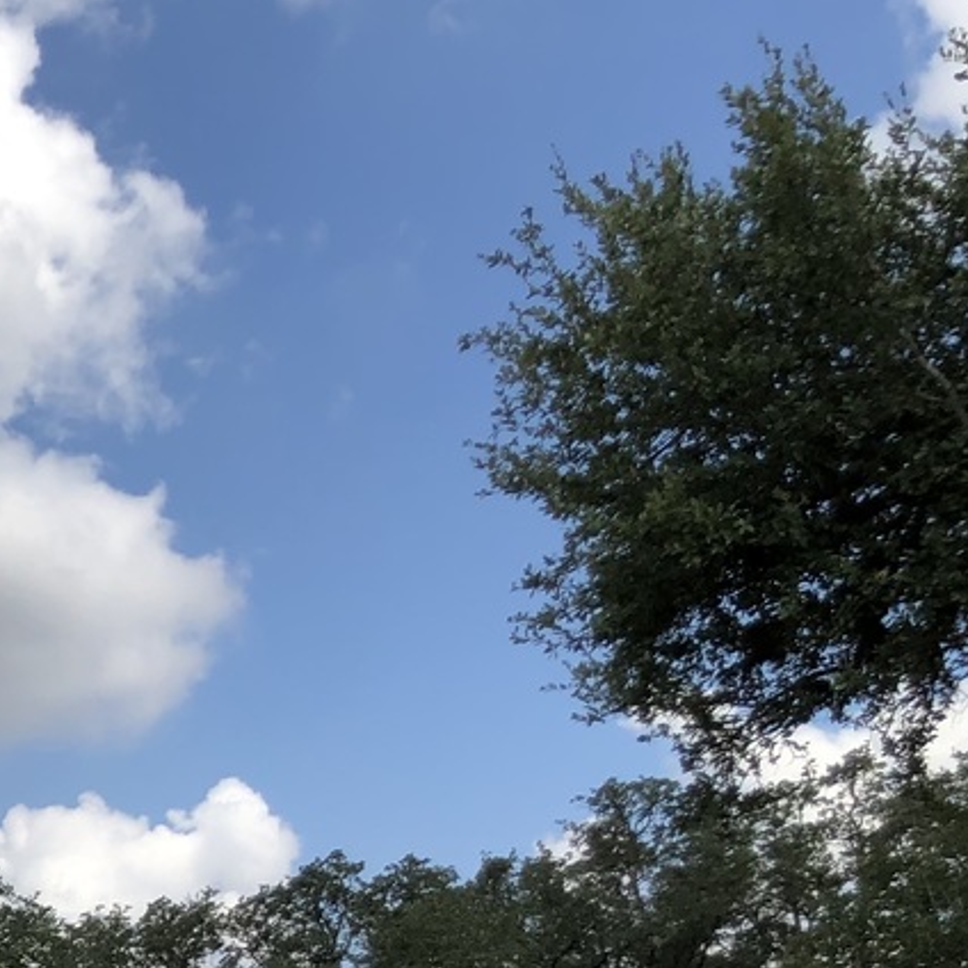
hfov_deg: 17.5
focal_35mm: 84
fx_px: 2658
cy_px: 1196
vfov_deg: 19.3
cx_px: -660
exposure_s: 1/1919
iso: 20
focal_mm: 4
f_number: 1.8
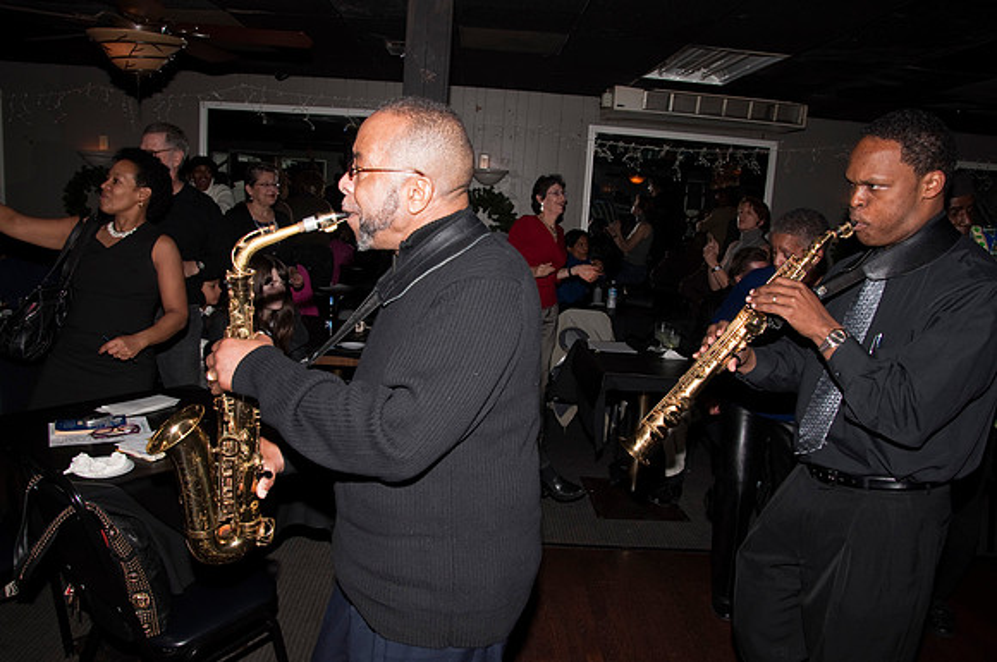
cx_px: 498
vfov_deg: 47.8
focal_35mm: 27
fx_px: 747
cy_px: 331
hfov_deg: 67.5
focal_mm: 18
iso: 200
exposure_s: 1/60
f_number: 8
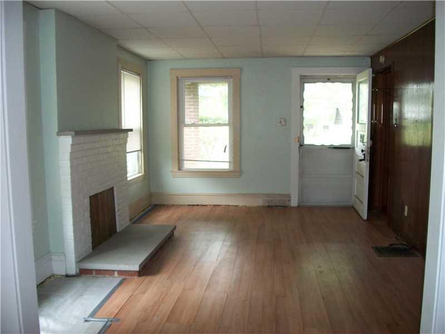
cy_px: 167
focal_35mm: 32
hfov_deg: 56.8
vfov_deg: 44.2
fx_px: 411
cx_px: 222
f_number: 2.9
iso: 160
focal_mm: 5.7
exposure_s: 1/30
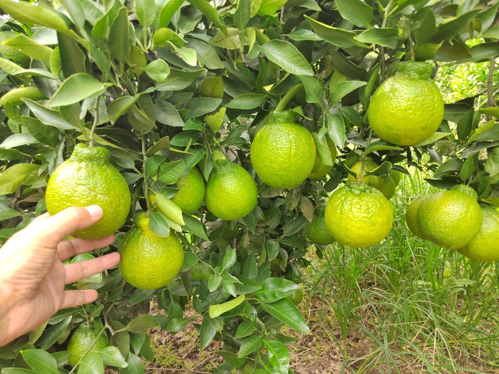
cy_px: 187
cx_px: 250
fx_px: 332
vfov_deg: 58.9
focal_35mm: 23
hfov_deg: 73.9
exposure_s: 1/100
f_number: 1.9
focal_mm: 5.52
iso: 203
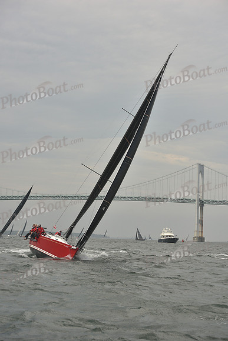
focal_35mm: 70
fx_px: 665
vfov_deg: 28.8
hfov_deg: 19.5
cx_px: 114
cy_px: 170
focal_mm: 70
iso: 250
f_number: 5.6
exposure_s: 1/640
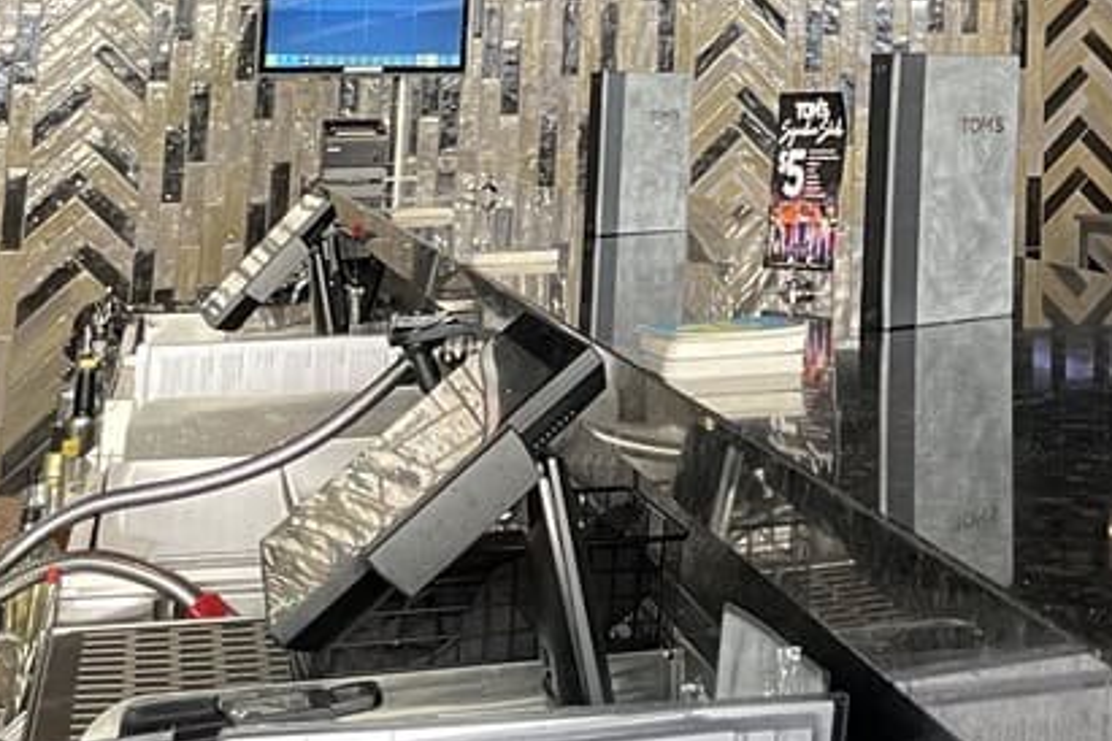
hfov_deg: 23.9
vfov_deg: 15.6
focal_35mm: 79
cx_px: 1239
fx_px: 2440
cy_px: -449
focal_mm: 4.2
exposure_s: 1/60
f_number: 1.6
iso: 320
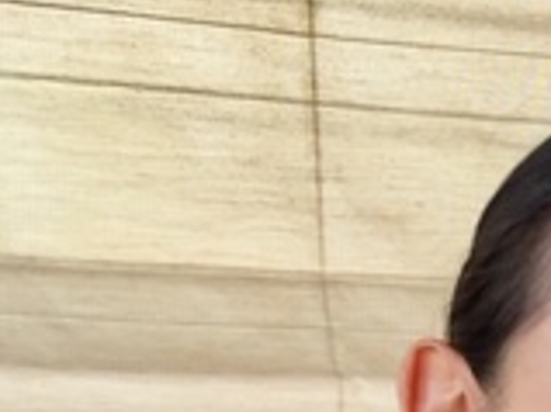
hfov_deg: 15.0
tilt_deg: -8.2
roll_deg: -1.8
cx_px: 932
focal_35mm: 117
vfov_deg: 11.9
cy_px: 661
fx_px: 1861
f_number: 2.2
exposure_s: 1/60
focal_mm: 4.15
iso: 25
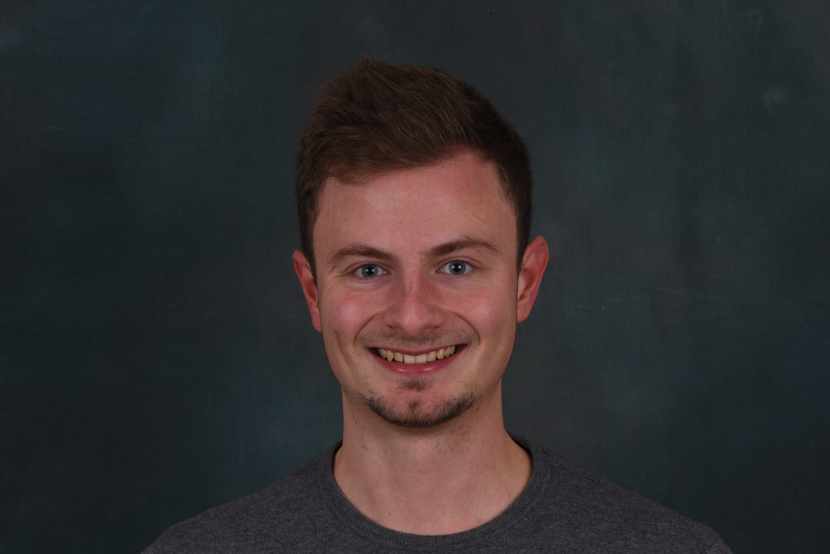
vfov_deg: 9.2
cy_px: 277
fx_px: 3459
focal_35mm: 150
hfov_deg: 13.7
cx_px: 415
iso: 200
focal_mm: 150
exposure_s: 1/60
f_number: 22
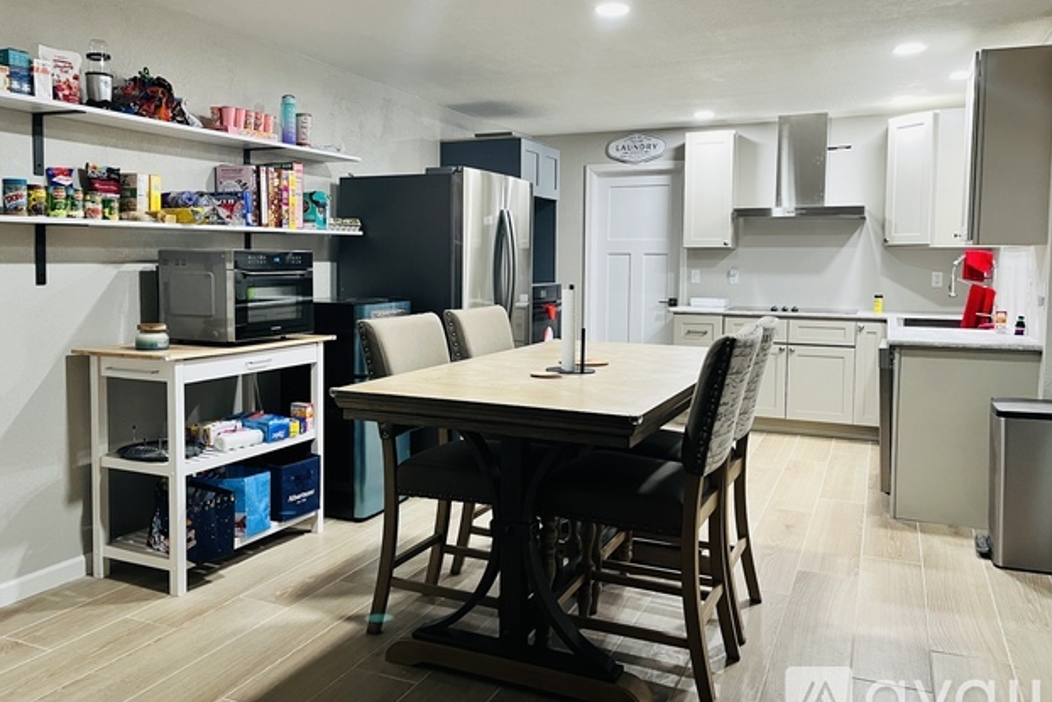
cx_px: 495
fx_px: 848
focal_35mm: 29
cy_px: 311
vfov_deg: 44.9
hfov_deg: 63.6
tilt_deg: -4.5
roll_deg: +0.2
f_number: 1.6
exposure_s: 1/60
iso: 200
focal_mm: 5.1
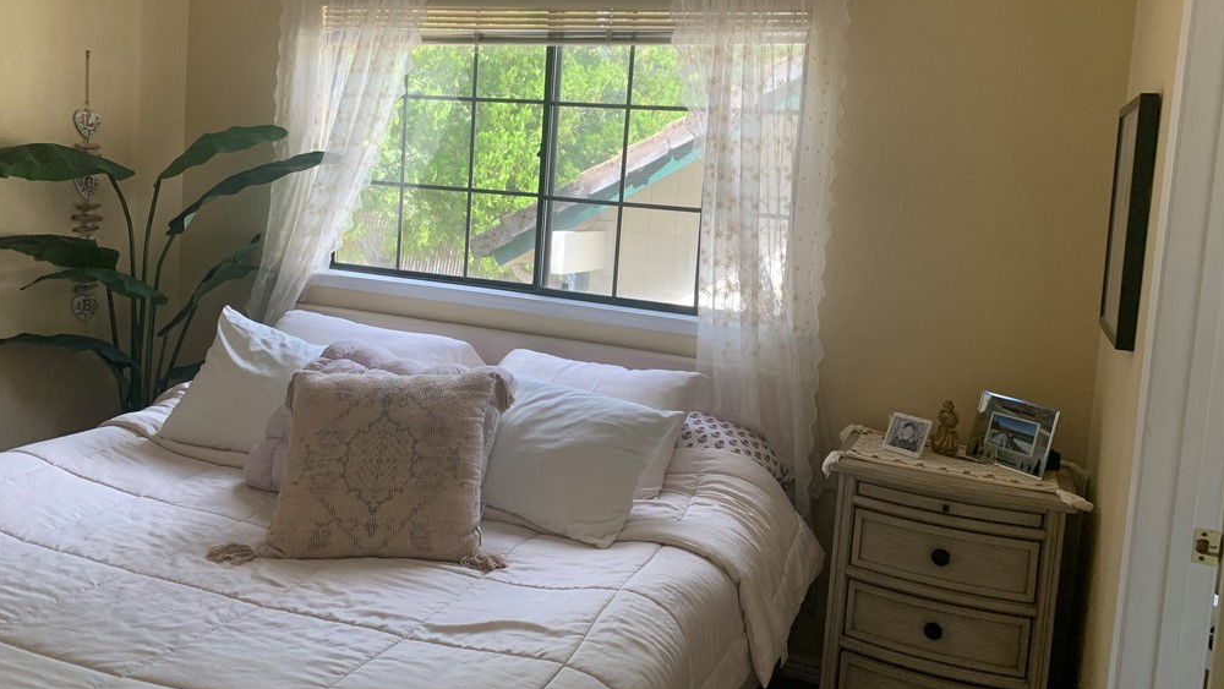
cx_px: 603
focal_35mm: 29
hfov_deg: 66.1
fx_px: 941
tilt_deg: -5.7
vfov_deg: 39.9
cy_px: 261
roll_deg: -3.7
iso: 80
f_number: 1.8
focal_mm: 4.25
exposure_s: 1/121
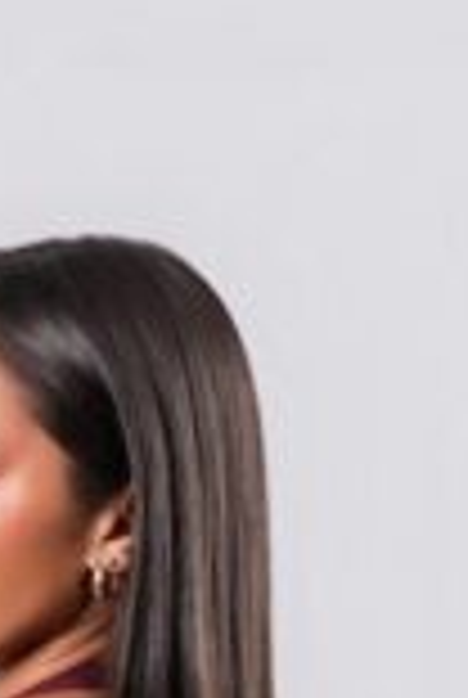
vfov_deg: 7.0
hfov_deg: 5.0
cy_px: 1675
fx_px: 5377
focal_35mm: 277
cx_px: 104
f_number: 2.8
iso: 160
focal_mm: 27.4
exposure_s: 1/320
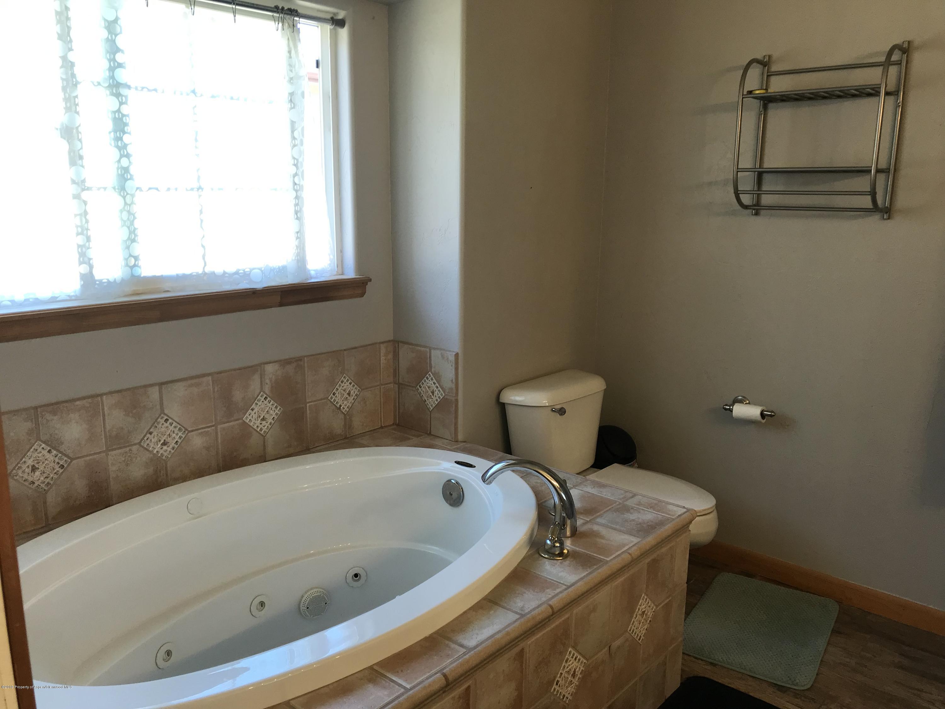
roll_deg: -0.5
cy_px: 354
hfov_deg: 63.4
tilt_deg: -10.0
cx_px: 472
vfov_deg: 49.7
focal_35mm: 28
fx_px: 764
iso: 25
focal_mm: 3.99
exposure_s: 1/40
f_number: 1.8
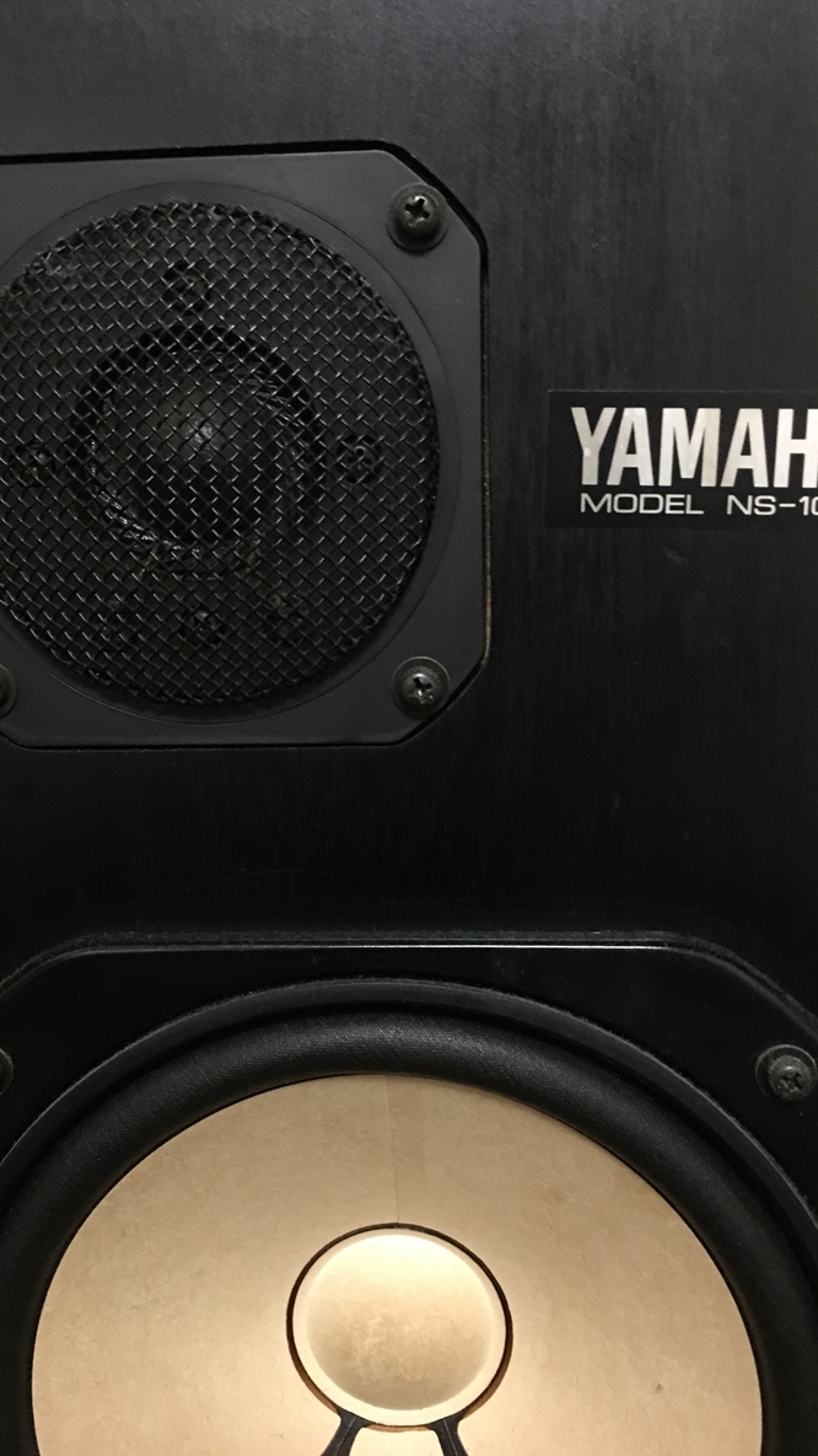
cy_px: 729
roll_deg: +0.6
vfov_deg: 61.0
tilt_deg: -7.6
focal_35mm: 32
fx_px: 1235
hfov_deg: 36.6
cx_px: 375
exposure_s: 1/4
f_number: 2.2
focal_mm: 4.15
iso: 100
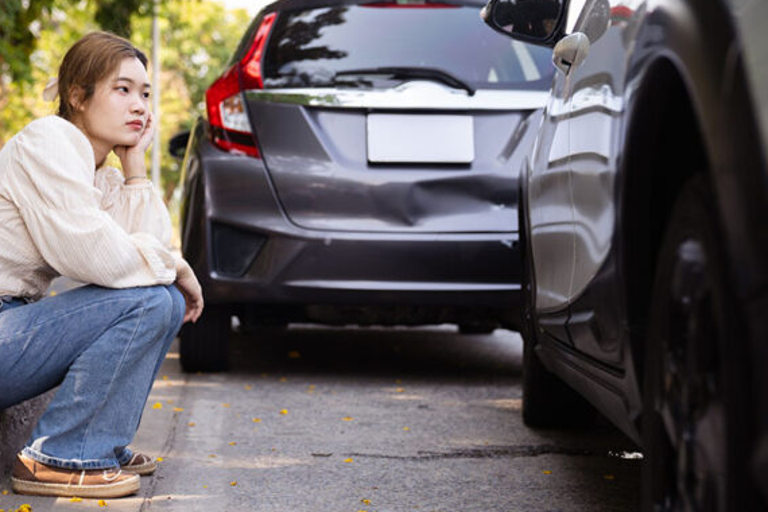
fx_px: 1408
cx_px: 305
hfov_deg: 30.4
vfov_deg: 20.6
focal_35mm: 66
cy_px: 274
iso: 100
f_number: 2.8
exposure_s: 1/250
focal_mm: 49
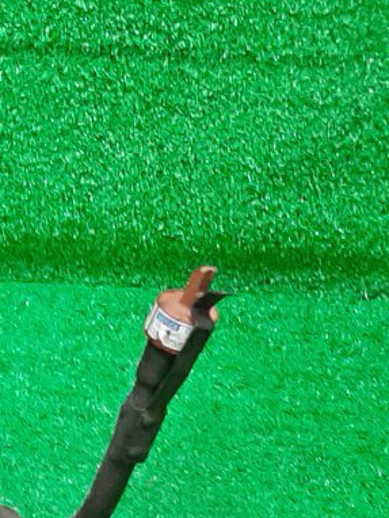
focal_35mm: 98
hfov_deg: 13.4
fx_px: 1467
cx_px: -337
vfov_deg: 18.7
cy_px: 651
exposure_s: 1/50
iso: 188
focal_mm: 3.93
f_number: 1.7
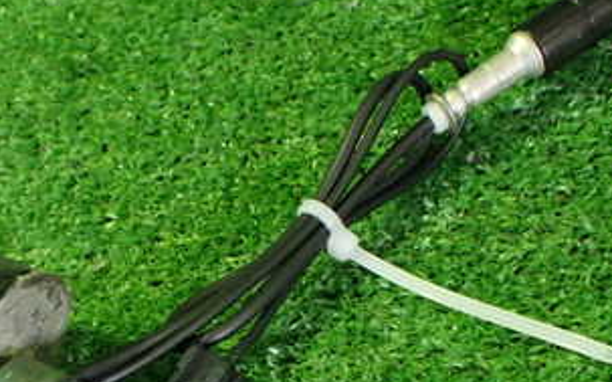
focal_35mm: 63
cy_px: 331
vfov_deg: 20.3
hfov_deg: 32.1
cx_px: 182
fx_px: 1050
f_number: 2.3
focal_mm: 5.4
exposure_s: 1/30
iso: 1000
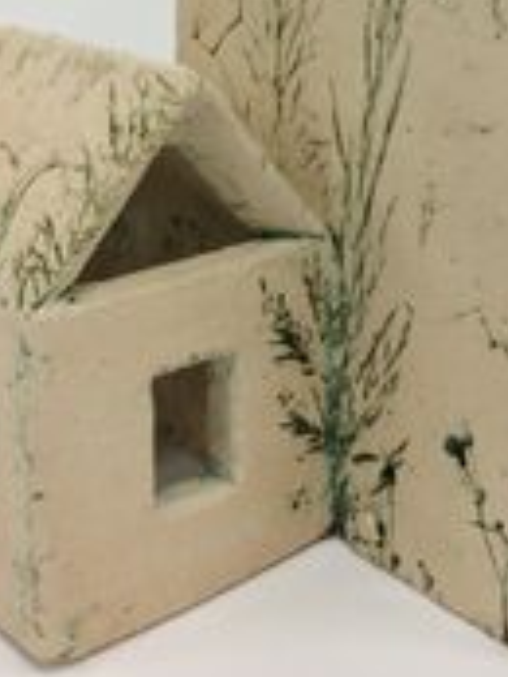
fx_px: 1309
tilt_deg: -15.6
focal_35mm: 67
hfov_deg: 21.8
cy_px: 188
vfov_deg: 28.6
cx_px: 356
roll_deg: -0.7
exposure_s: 1/50
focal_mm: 4.15
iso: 40
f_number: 2.2
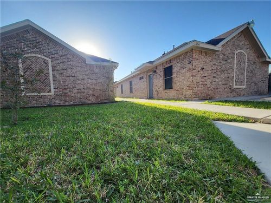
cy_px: 102
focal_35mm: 13
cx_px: 136
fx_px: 102
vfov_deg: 89.9
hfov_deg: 106.2
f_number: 2.2
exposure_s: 1/400
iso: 32
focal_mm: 1.74
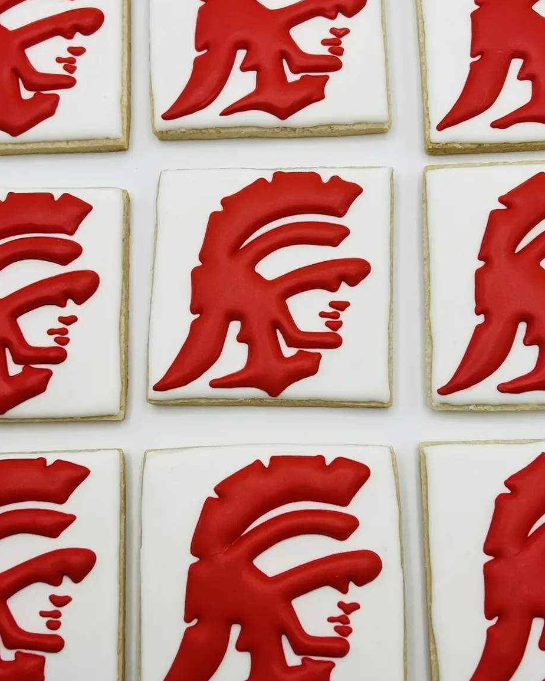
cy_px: 338
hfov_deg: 33.4
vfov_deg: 41.2
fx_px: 907
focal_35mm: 45
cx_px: 275
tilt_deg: -77.6
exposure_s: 1/2353
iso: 50
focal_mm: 5.7
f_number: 1.5
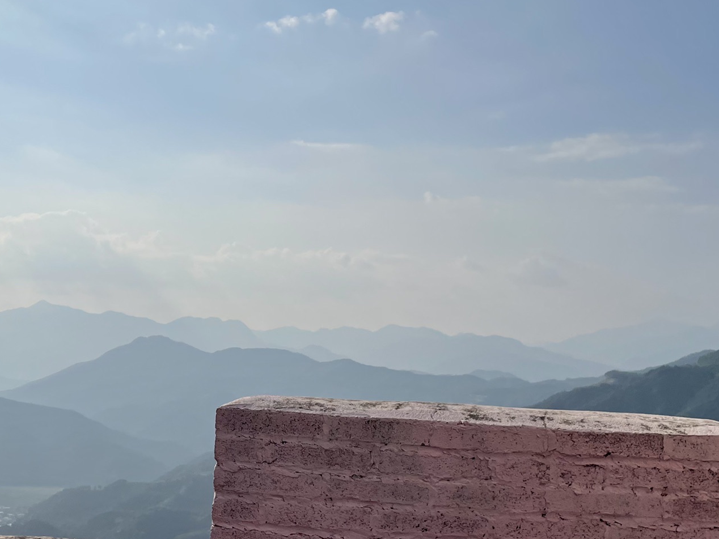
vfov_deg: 34.6
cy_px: 382
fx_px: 852
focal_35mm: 41
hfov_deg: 45.7
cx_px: 319
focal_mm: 4.2
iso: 32
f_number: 1.6
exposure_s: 1/14925
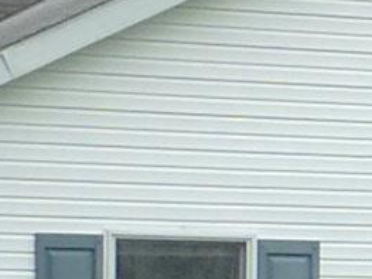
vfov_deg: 4.7
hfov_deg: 6.0
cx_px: 989
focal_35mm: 312
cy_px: 310
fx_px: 3351
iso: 80
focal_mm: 4.1
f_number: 3.3
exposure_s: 1/400
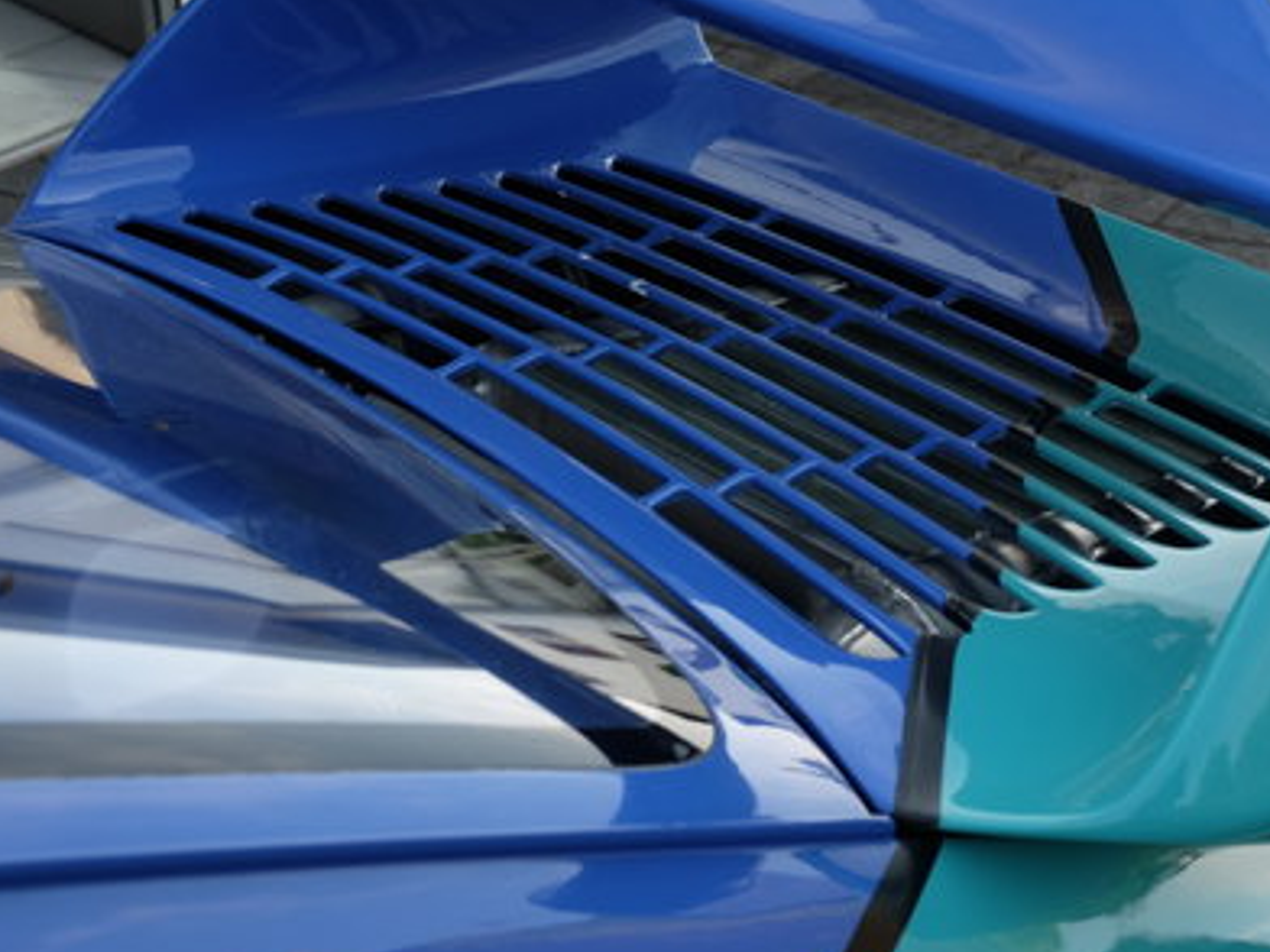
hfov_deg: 23.3
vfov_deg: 18.1
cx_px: 1205
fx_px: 2972
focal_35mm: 81
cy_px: 249
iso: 200
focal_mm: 28.9
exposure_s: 1/150
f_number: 3.6
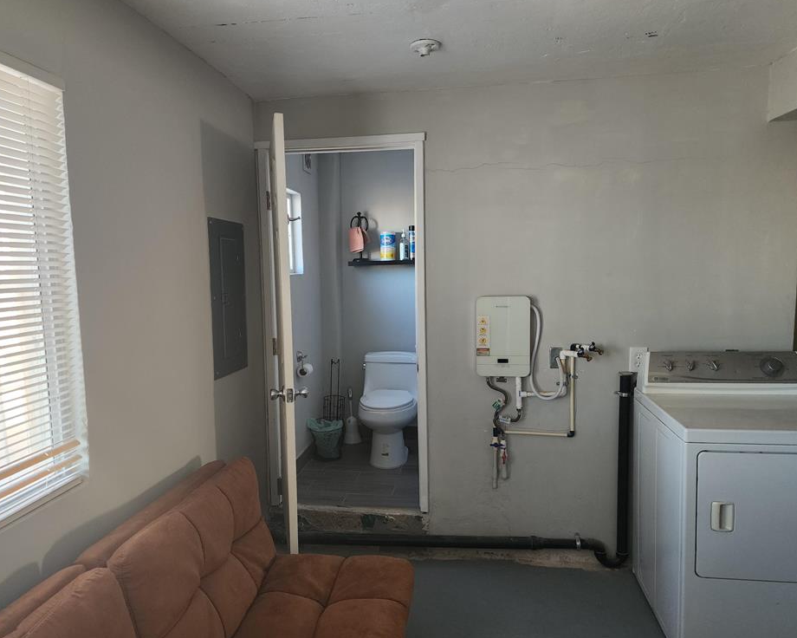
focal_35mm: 25
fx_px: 590
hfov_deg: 68.1
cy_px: 322
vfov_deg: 56.8
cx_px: 380
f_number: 1.8
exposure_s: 1/120
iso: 250
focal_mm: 6.4
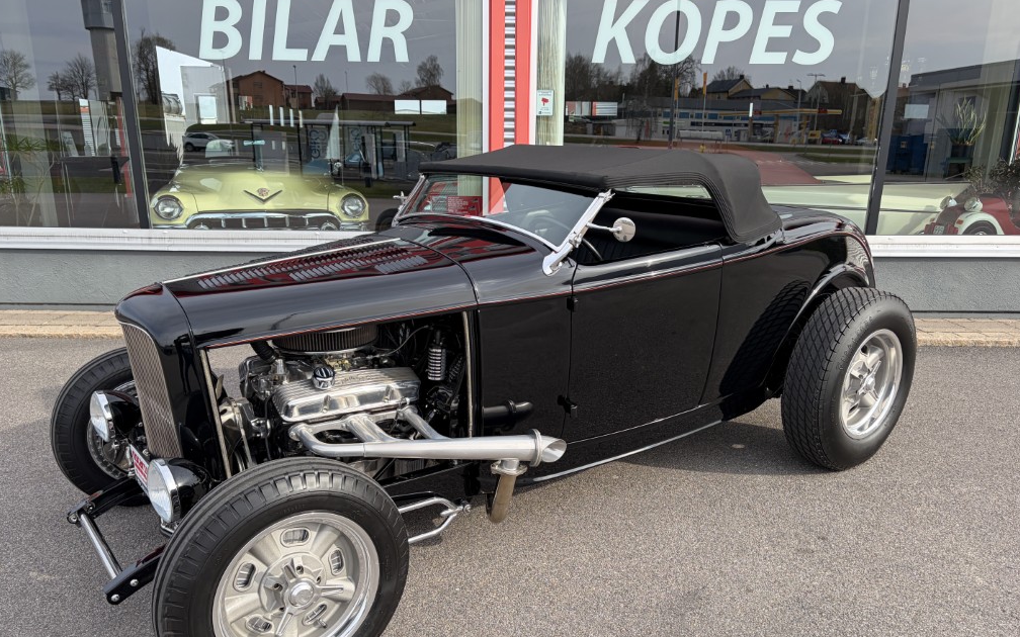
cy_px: 380
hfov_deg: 66.5
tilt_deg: -15.3
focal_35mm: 28
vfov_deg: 44.3
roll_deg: -1.3
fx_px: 778
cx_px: 513
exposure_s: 1/959
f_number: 1.6
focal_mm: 5.96
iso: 50
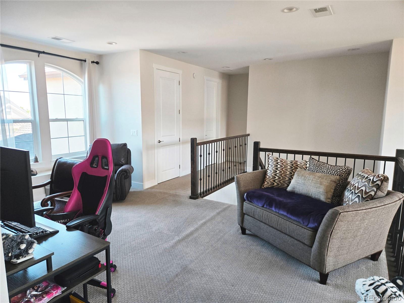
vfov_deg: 58.9
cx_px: 202
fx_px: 268
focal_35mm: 23
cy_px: 152
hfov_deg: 73.9
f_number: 1.8
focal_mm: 5.4
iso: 160
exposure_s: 1/180
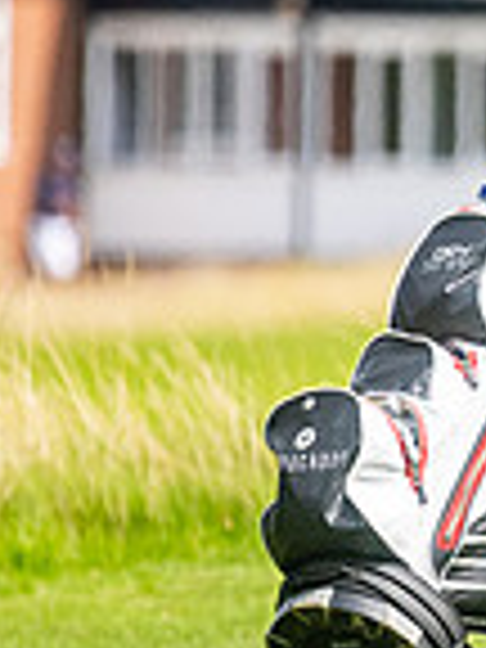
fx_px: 32535
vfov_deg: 1.1
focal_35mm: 1738
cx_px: 1287
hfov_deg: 0.9
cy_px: 274
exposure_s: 1/1600
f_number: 5
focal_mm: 300
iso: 250
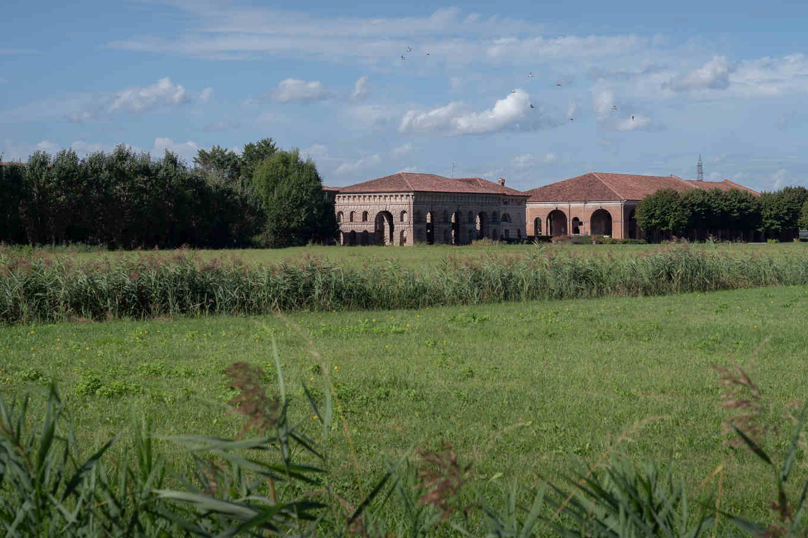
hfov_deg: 28.4
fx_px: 1593
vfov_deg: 19.1
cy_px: 171
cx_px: 496
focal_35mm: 71
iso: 64
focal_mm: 50
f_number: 6.3
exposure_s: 1/400
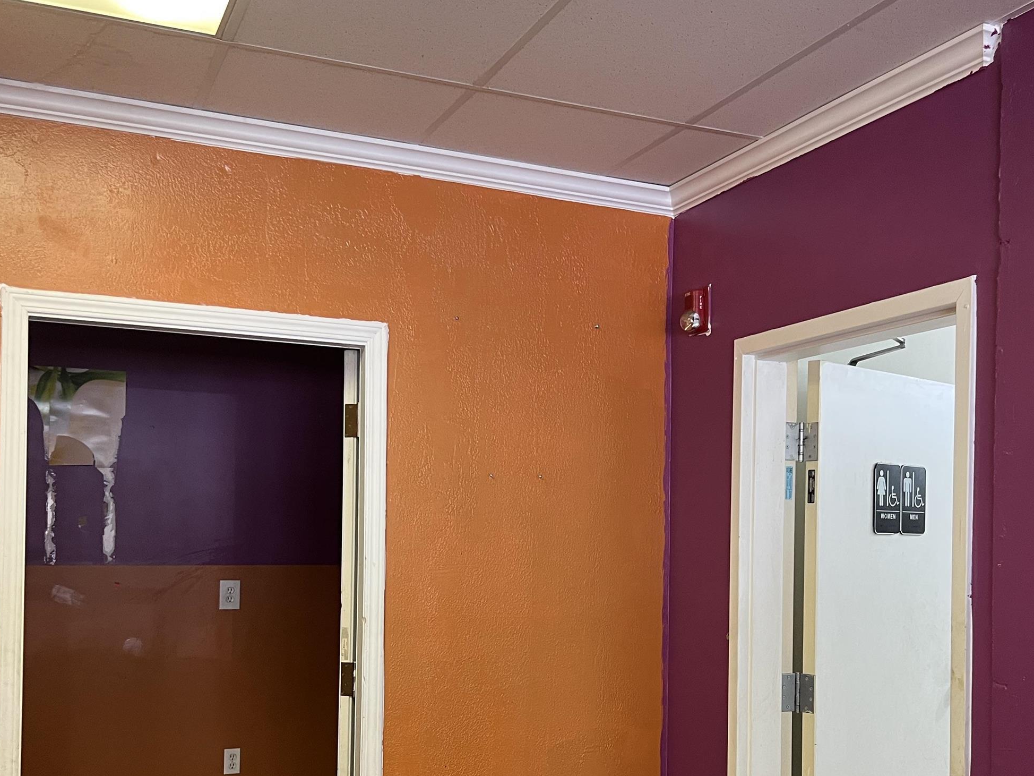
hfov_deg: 45.6
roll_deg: +0.2
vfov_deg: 34.8
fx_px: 1225
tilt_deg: +1.3
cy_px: 527
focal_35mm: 41
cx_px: 614
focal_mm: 5.7
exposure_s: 1/60
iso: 200
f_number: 1.5
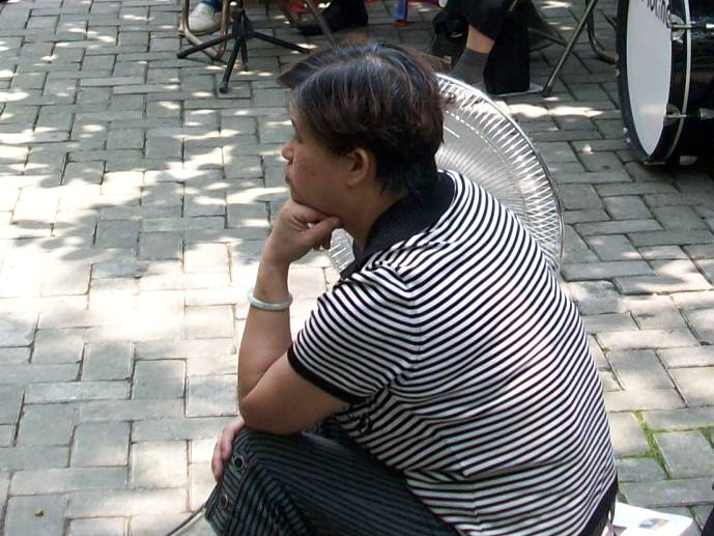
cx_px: 489
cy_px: -168
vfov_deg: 14.1
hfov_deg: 19.4
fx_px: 2084
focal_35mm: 101
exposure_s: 1/83.1
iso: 64
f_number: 2.8
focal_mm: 5.7
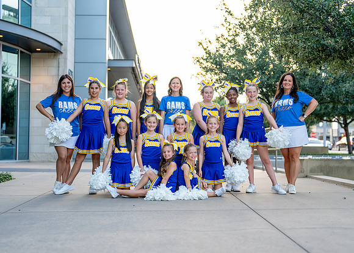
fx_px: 546
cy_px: 127
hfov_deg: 35.9
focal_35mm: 54
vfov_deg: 26.0
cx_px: 177
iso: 640
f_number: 2
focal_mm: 50
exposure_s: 1/400
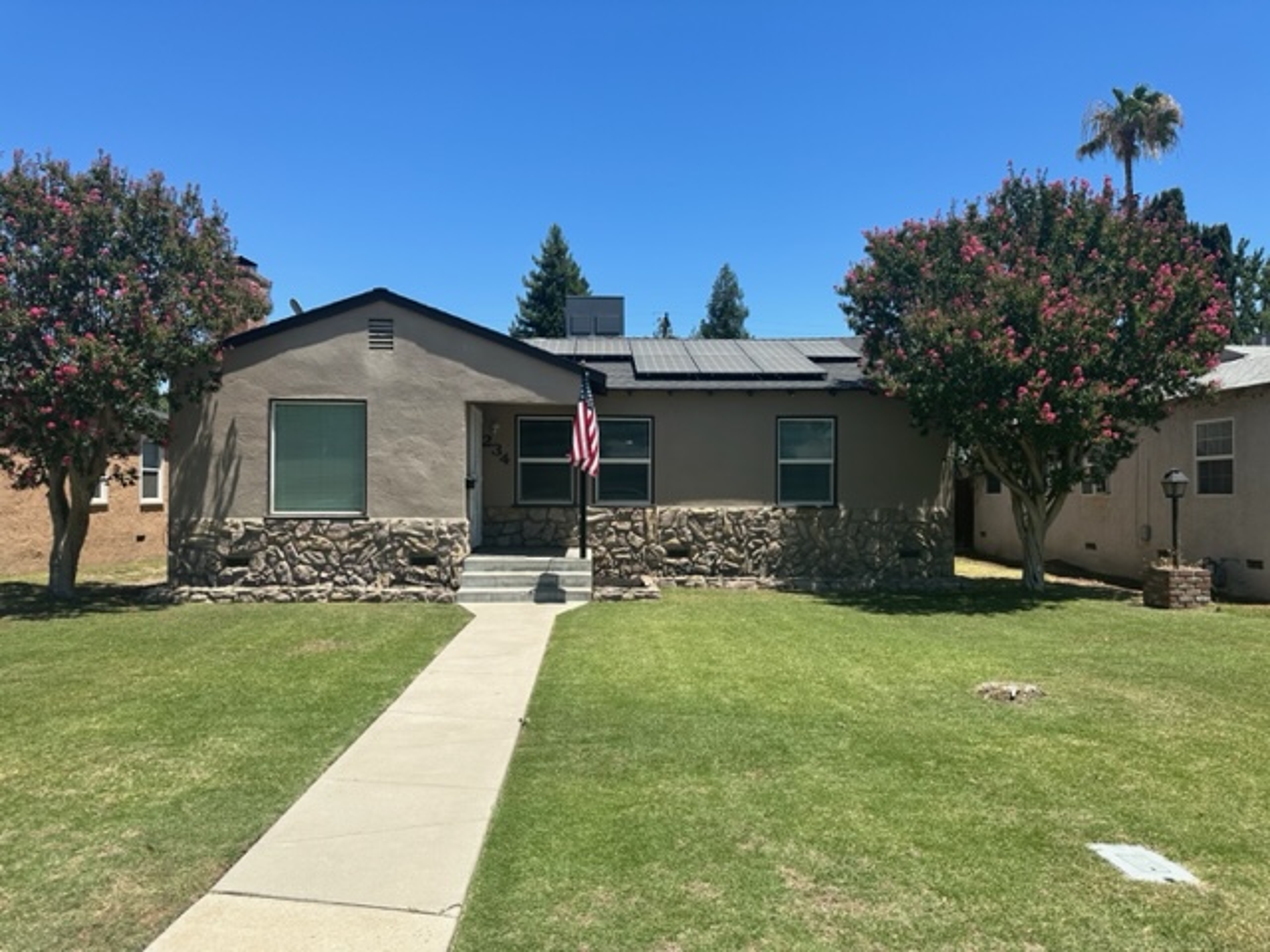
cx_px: 635
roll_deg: -0.7
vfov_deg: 56.8
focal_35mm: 24
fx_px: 881
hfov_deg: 71.6
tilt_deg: -0.6
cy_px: 476
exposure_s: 1/4545
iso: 80
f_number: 1.78
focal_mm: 6.86
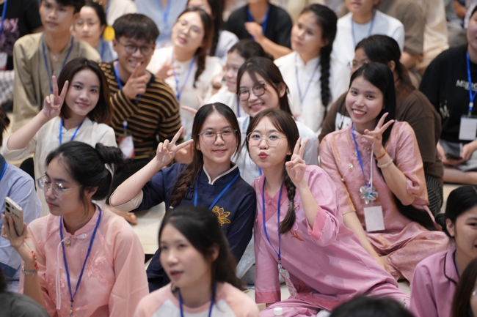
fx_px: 1987
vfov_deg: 9.1
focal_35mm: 150
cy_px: 158
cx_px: 238
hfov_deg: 13.7
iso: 1250
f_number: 2.8
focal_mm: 150
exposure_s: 1/100
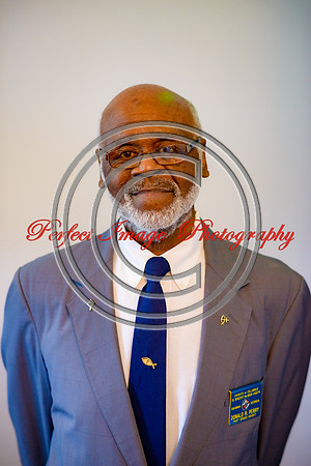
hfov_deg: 13.0
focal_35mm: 105
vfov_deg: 19.5
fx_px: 1361
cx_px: 156
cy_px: 233
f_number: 2.2
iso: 1100
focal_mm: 105
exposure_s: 1/125
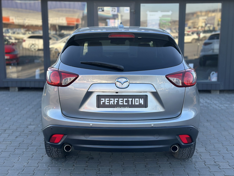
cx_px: 117
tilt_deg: -9.2
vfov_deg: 30.3
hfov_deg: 39.7
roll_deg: +0.2
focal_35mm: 48
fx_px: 324
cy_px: 88
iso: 80
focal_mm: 6.86
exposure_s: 1/830
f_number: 1.78
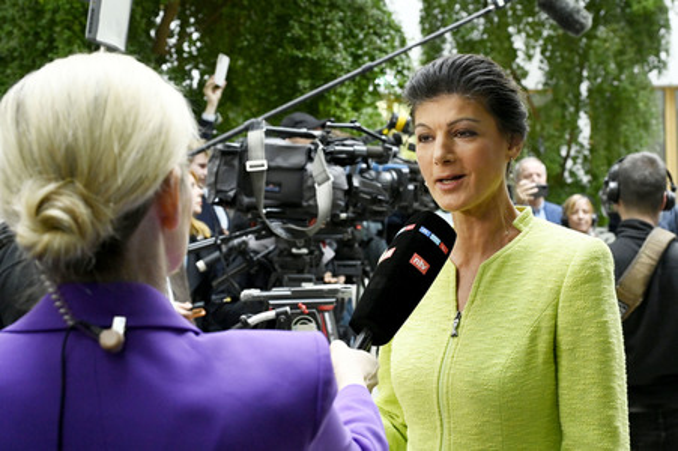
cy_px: 226
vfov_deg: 28.0
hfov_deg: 41.1
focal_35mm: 48
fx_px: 903
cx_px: 339
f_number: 5.6
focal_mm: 48
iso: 5000
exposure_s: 1/320
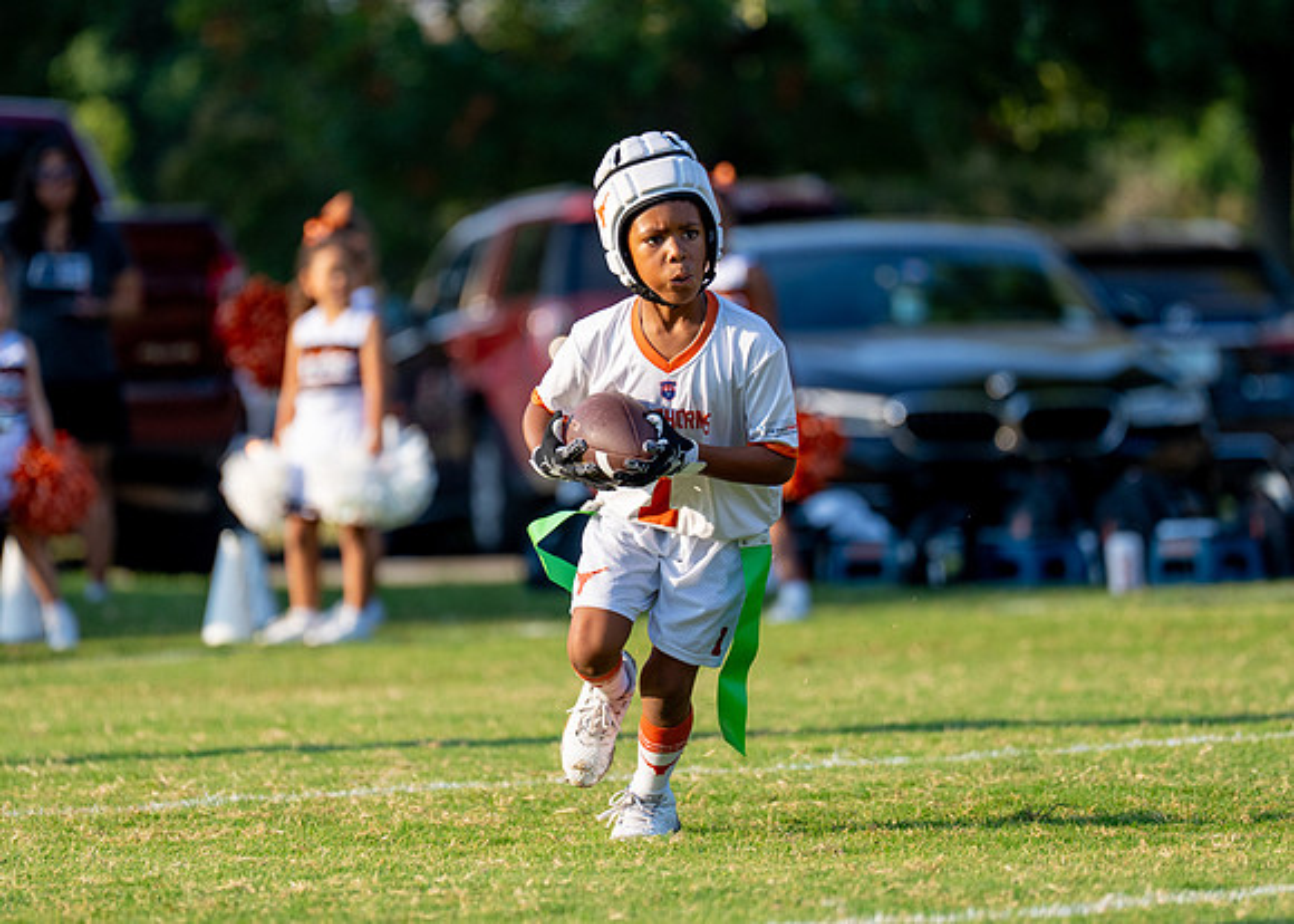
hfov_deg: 6.1
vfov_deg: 4.3
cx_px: 634
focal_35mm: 331
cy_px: 452
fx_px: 12178
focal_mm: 200
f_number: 2.8
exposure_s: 1/2000
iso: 200
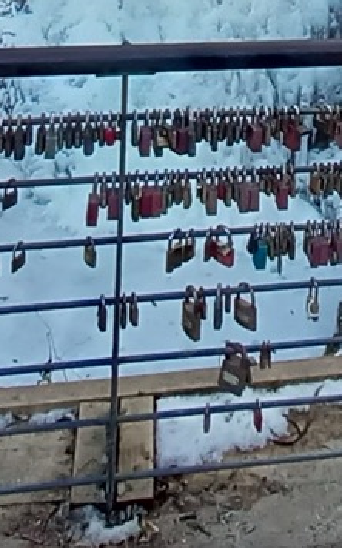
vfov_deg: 27.3
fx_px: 926
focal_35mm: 62
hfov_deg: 20.7
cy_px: -174
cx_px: 277
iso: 100
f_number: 2.2
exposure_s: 1/100
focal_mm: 1.13
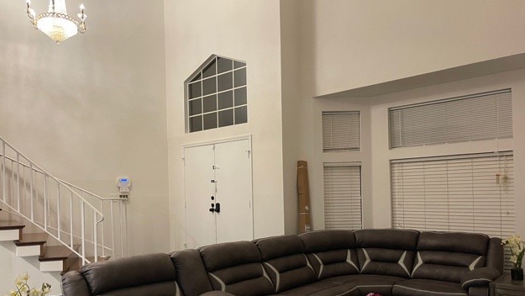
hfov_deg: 66.0
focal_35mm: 29
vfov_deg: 39.9
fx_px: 404
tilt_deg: +0.0
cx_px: 260
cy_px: 186
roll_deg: +1.6
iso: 320
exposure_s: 1/60
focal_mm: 5.1
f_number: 1.6
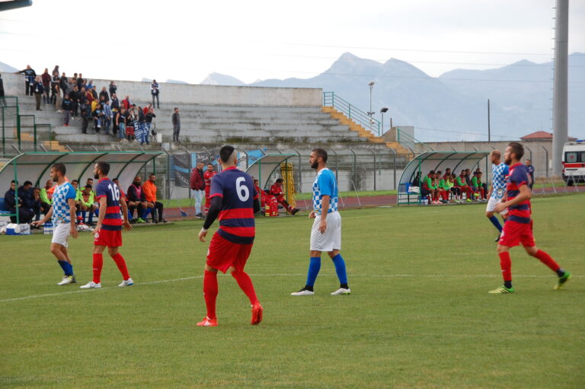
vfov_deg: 10.7
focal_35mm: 128
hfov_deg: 16.1
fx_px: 2070
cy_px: 194
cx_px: 292
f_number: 9
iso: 400
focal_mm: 85
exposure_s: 1/160
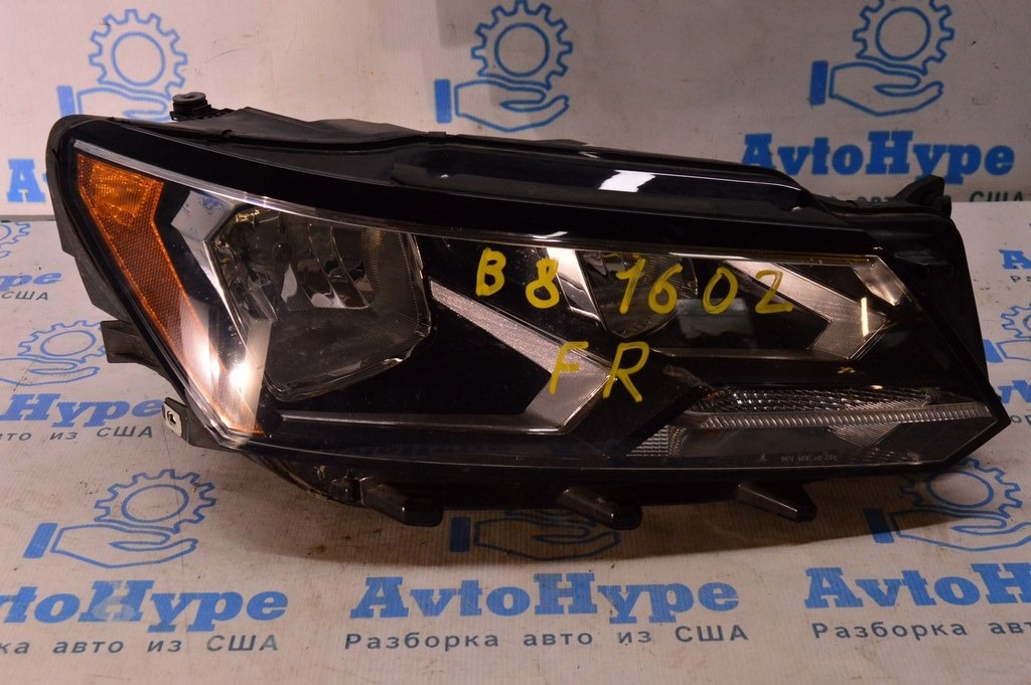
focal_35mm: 45
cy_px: 342
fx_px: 1288
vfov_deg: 29.8
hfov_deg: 43.6
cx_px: 516
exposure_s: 1/250
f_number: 8
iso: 1600
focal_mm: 30
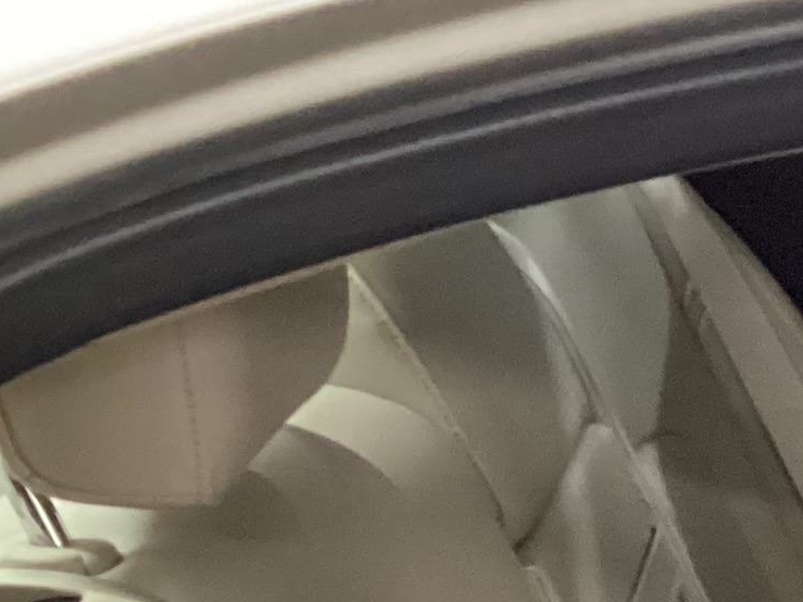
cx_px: 1465
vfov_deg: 10.2
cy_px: 1082
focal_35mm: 137
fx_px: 3178
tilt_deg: -27.6
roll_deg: -2.2
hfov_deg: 13.0
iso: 500
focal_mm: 3.3
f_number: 2.4
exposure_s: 1/30
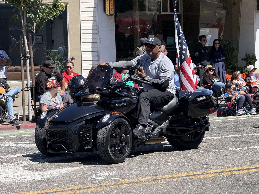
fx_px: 898
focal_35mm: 120
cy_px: 97
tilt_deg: -4.3
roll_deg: +1.2
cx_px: 130
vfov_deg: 12.3
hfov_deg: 16.4
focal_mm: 15.66
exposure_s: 1/990
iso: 64
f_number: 2.8
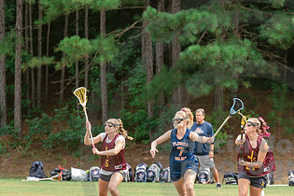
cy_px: 154
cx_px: 245
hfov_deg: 5.6
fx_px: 3005
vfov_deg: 3.7
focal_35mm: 368
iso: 250
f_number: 4
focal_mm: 200
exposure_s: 1/1000
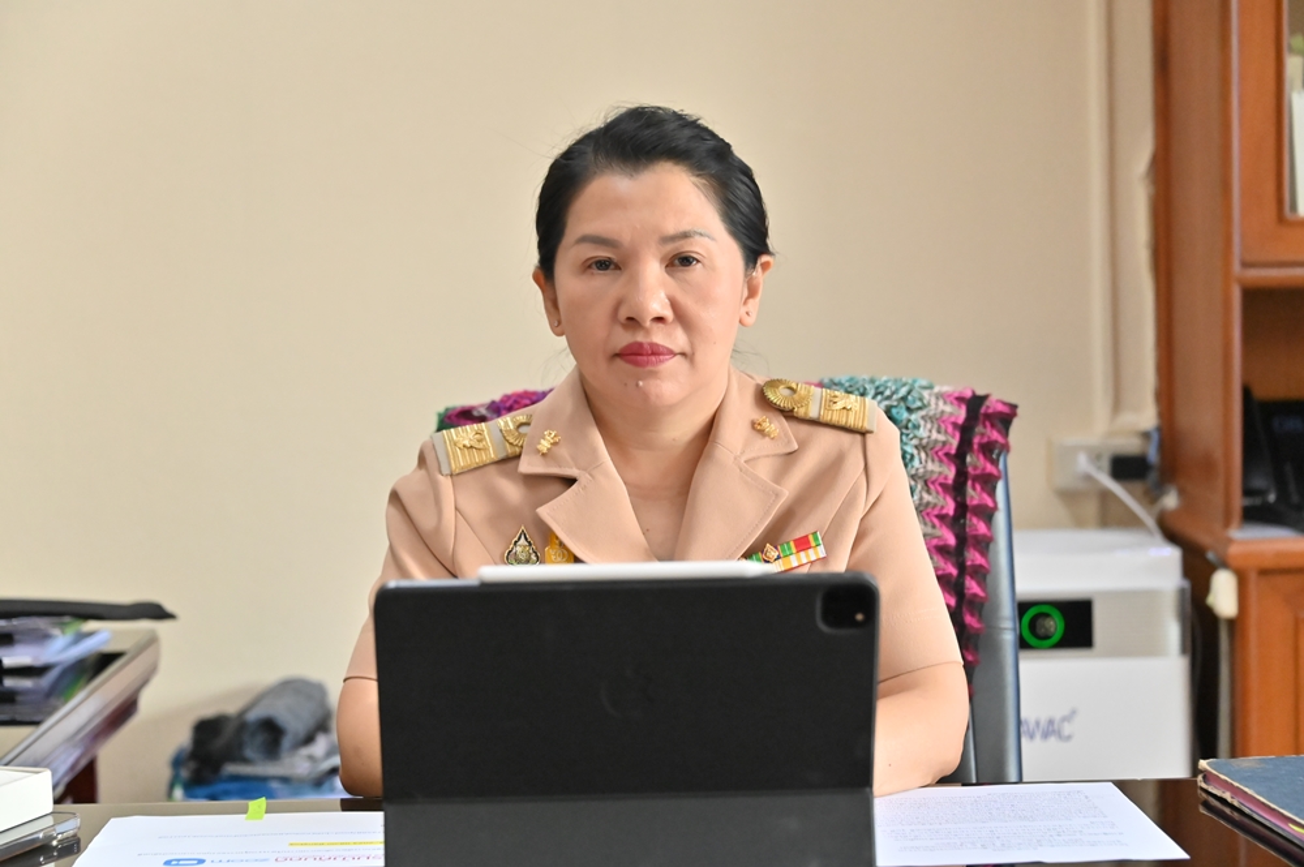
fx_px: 3330
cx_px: 652
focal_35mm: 92
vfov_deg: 14.8
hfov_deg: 22.2
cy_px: 434
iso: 7200
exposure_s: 1/250
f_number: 5.6
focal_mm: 92
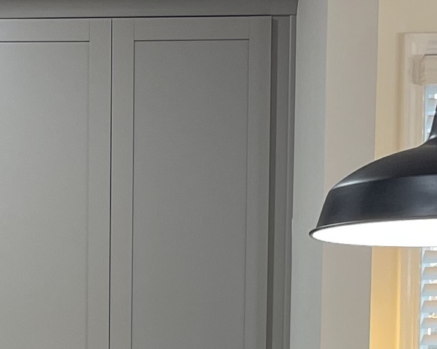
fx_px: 1732
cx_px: -93
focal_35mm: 134
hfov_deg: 13.9
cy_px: 609
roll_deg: +0.3
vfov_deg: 10.8
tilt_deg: -6.4
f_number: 1.6
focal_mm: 5.1
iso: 125
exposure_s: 1/60
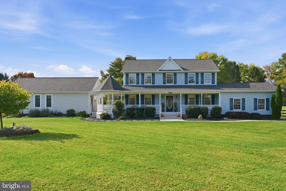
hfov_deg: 61.9
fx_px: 238
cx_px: 143
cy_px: 96
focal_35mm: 30
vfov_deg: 43.6
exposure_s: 1/400
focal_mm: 30
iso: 200
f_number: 8
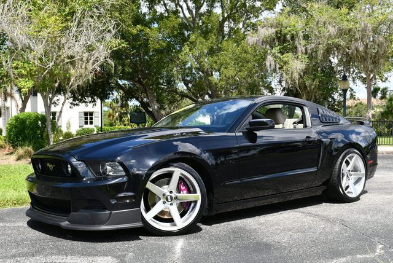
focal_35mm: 44
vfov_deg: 30.6
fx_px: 481
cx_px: 196
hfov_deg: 44.5
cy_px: 132
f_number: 8
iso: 160
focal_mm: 22
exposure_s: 1/250
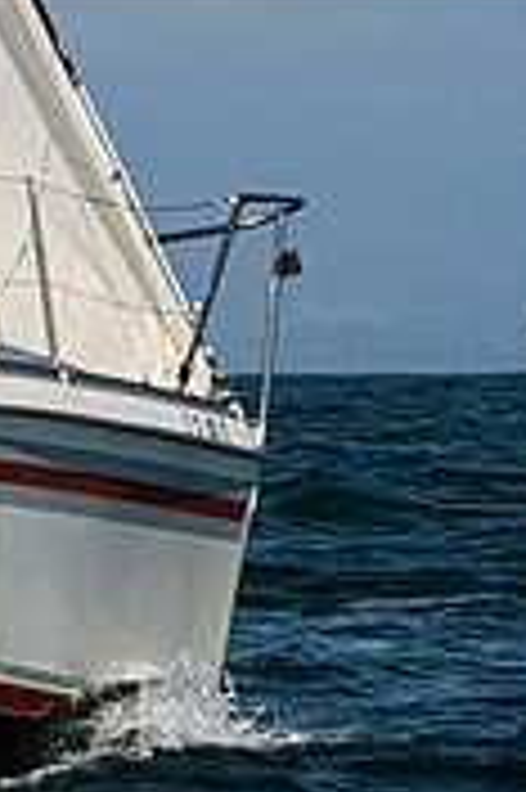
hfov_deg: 2.0
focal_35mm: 696
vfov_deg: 3.0
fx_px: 15283
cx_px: -719
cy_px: 87
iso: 500
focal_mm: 185
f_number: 8
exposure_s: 1/2000
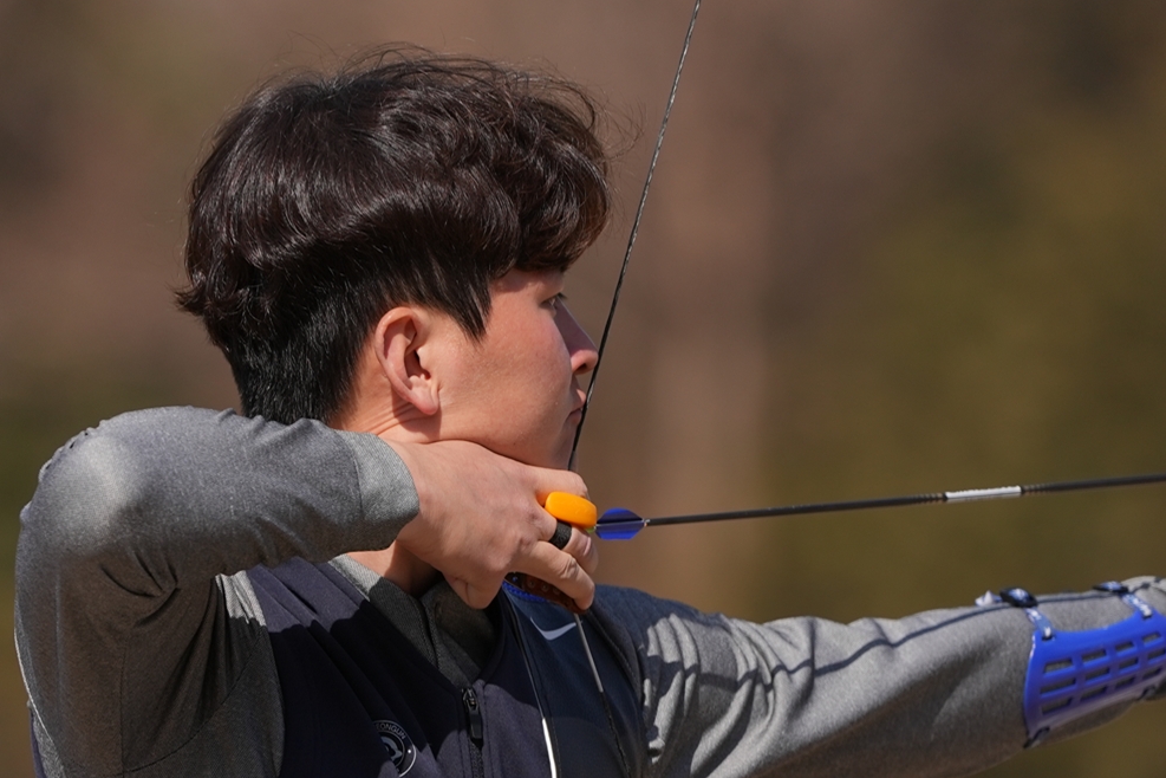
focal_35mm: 731
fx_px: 23674
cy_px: 495
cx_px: 553
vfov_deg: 1.9
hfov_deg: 2.8
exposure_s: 1/2000
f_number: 6.3
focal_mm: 481
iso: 400
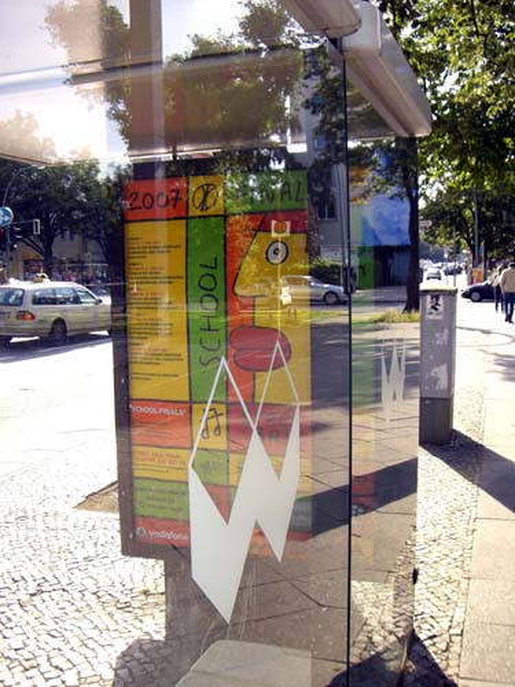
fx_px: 754
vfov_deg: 49.0
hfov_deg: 37.7
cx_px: 258
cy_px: 344
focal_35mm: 38
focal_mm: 6.2
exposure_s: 1/250
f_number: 2.7
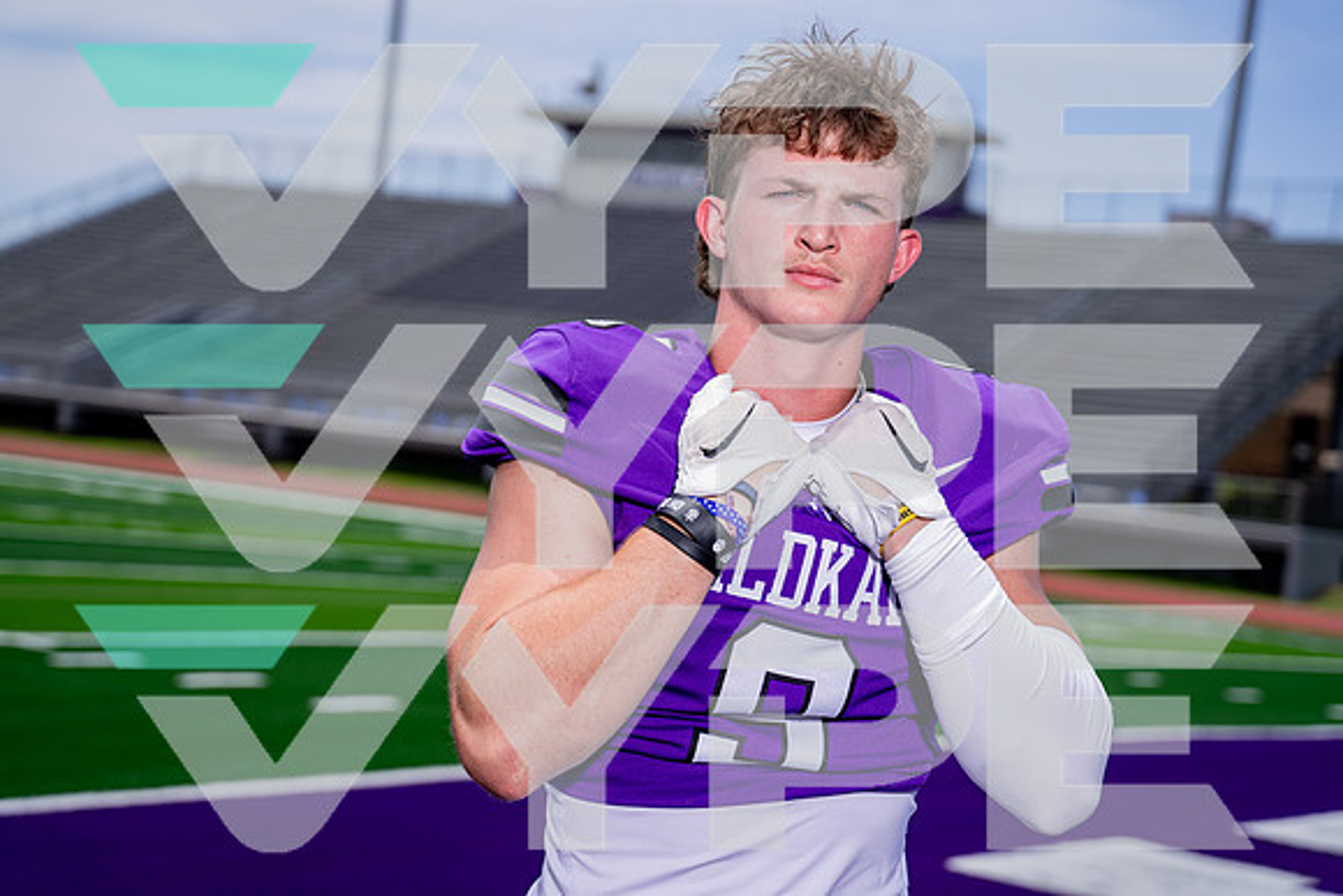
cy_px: 448
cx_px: 672
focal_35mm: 73
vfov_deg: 18.7
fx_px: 2719
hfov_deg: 27.7
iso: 100
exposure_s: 1/1250
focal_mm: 70
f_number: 4
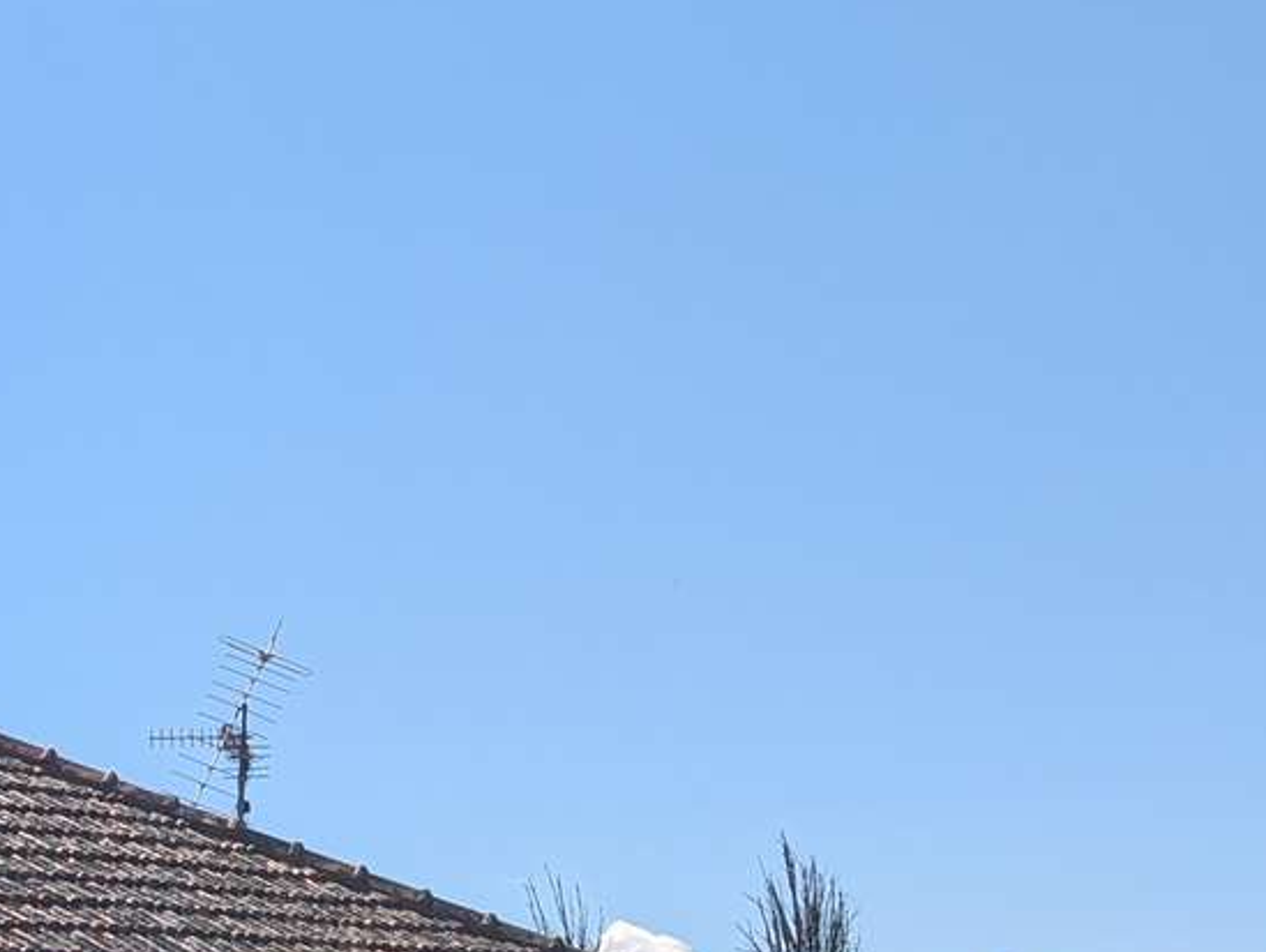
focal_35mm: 84
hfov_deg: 20.1
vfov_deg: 16.5
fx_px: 3075
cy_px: 1285
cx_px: -618
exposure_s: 1/1404
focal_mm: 6.9
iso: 22
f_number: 1.68
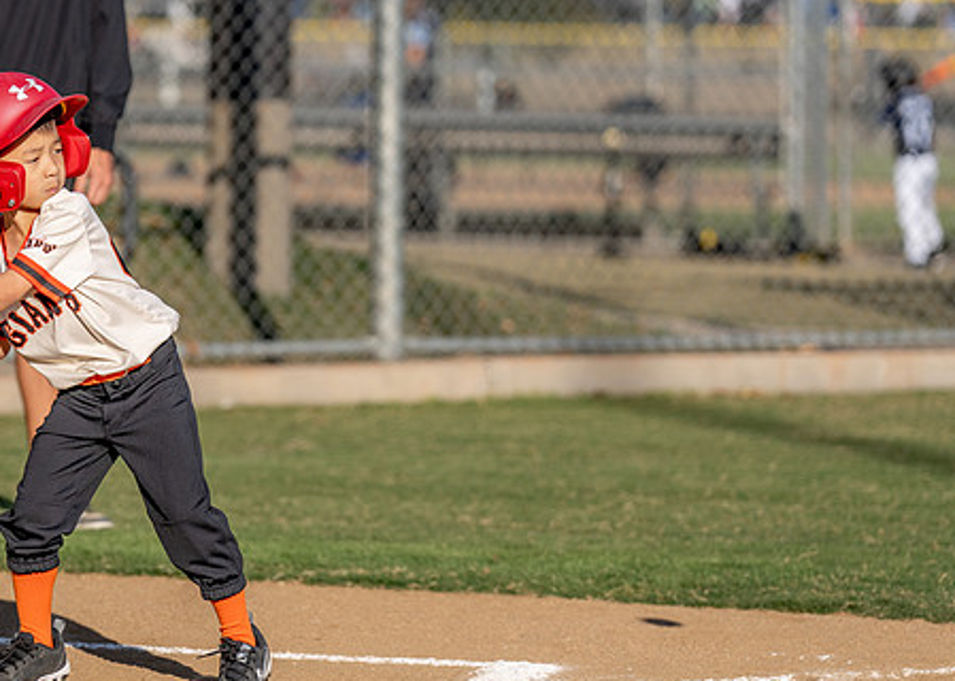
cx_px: 51
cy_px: 247
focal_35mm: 297
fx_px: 8049
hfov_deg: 6.8
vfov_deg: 4.8
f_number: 2.8
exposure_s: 1/2500
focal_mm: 140
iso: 100
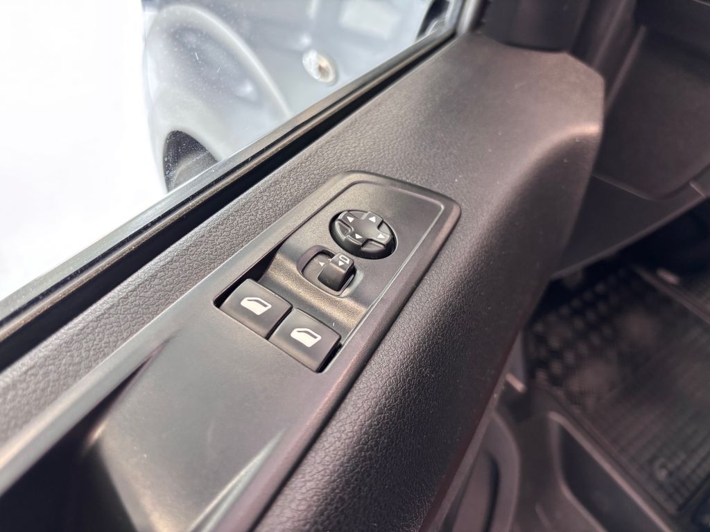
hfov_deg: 67.3
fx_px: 533
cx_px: 355
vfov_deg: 53.1
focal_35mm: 26
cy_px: 266
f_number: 1.6
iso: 200
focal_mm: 5.96
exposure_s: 1/50
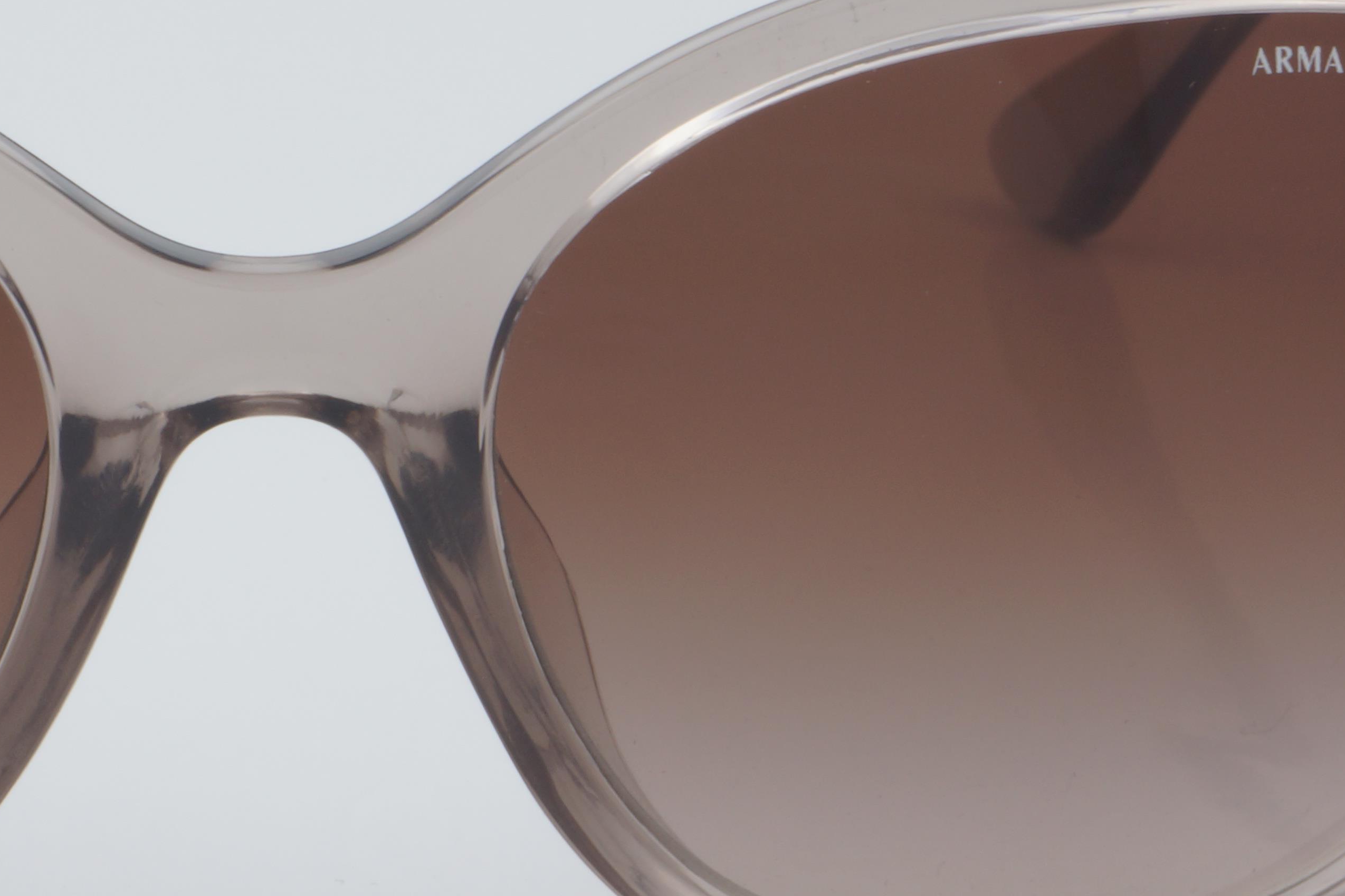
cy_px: 461
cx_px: 266
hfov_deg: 10.6
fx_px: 7254
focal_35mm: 194
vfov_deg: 7.1
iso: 100
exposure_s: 1/4
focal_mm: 55
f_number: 32
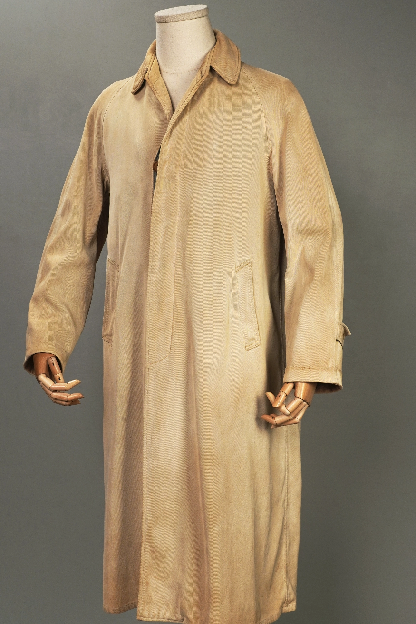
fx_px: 936
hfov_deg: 25.1
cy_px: 322
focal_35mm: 54
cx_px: 198
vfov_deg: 36.9
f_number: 6.3
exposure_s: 1/50
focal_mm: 32
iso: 320
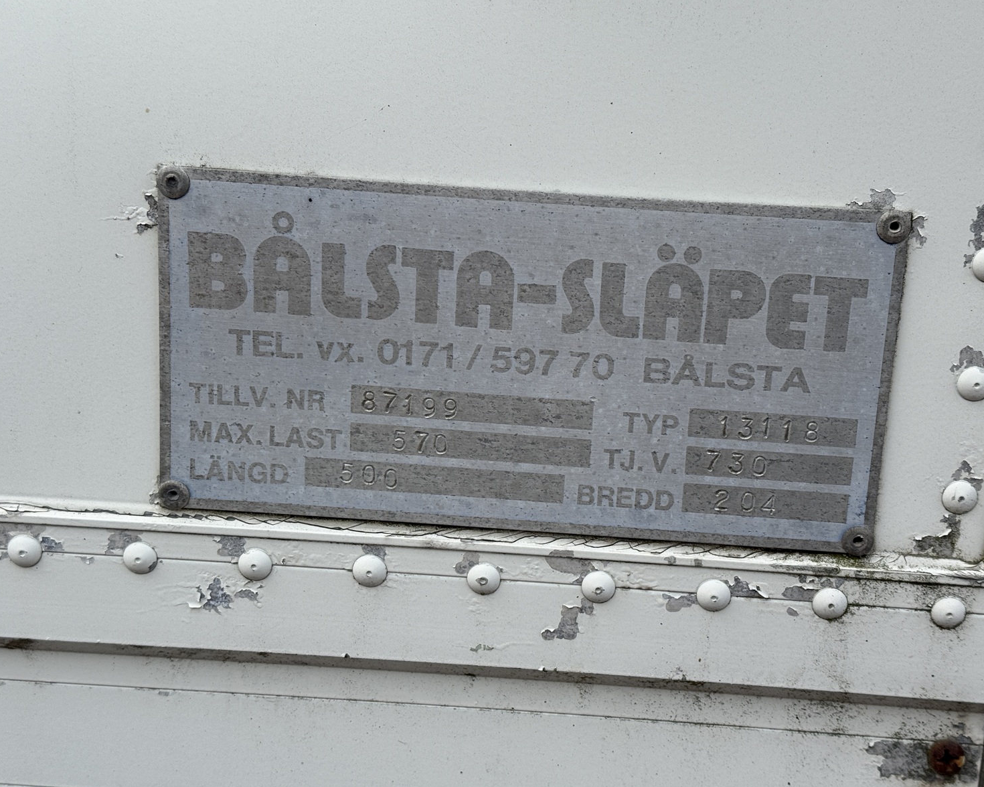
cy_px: 388
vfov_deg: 29.7
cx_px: 527
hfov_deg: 36.6
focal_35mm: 51
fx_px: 1485
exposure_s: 1/1931
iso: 64
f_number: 1.78
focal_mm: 6.76
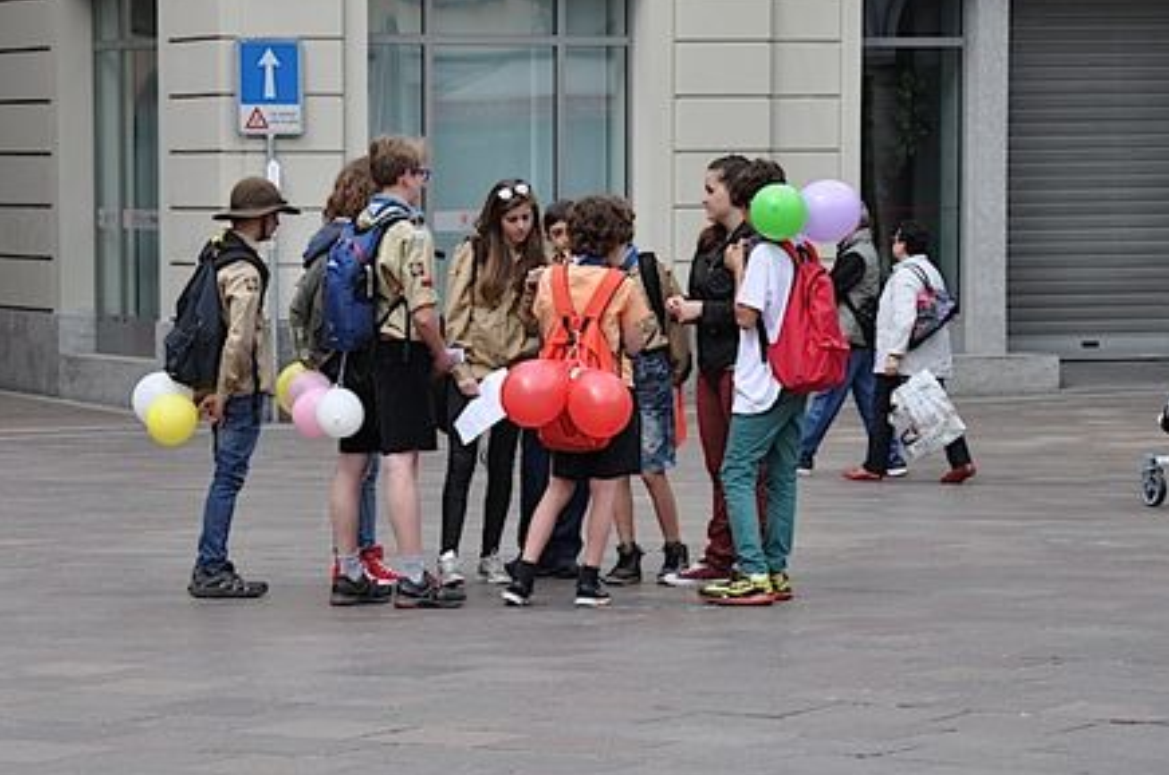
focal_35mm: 155
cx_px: 499
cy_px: 370
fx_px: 5014
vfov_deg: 8.8
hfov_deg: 13.3
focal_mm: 75
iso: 200
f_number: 8
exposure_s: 1/250
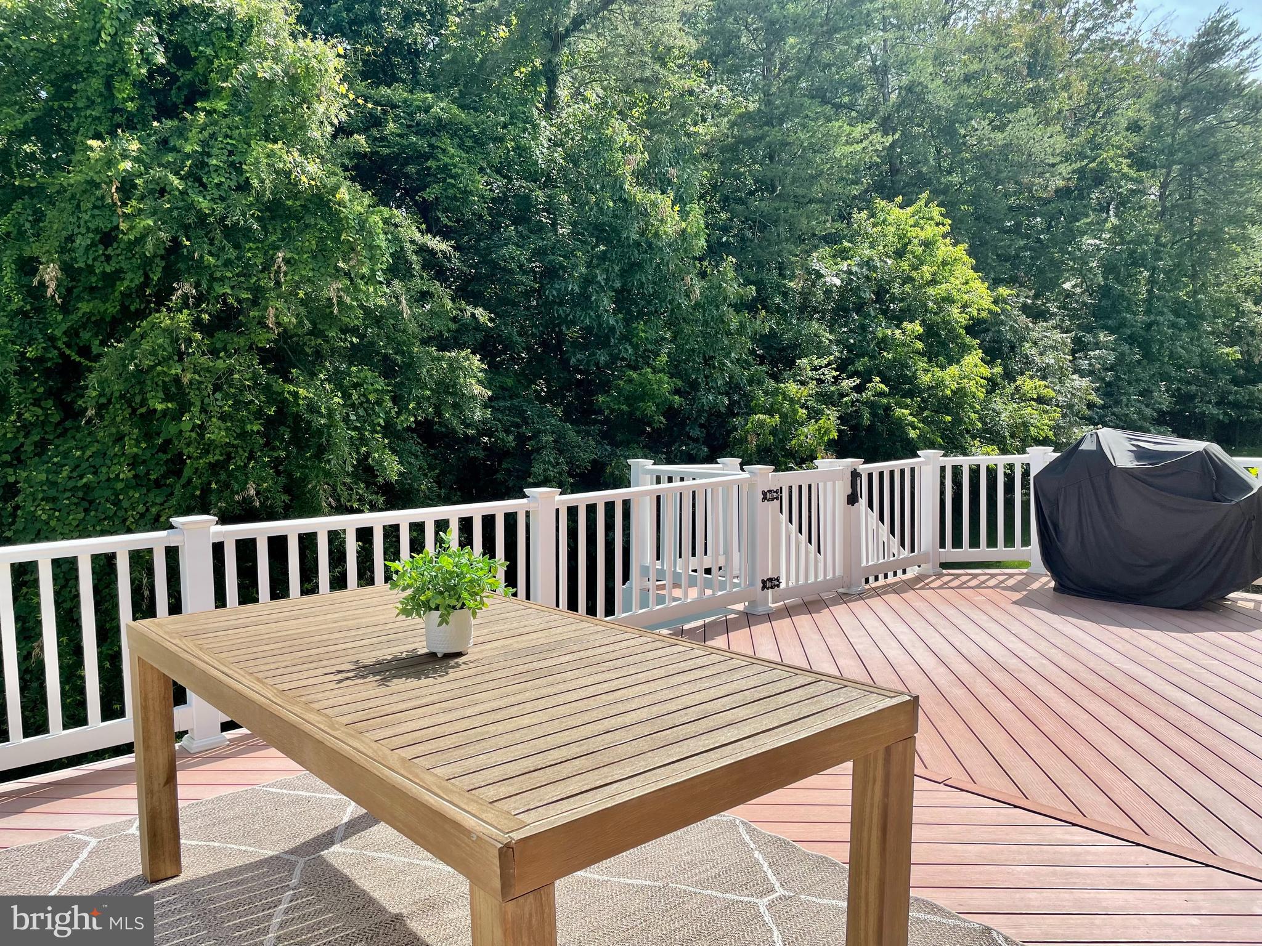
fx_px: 948
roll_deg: +1.3
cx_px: 631
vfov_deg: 53.1
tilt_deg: -3.9
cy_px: 473
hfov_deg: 67.3
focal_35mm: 26
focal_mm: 4.2
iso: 32
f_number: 1.6
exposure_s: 1/2451
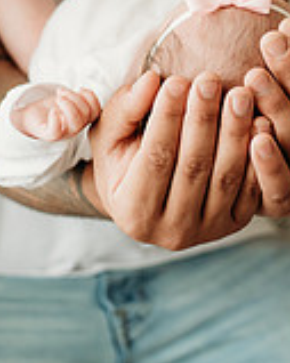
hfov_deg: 11.6
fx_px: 1428
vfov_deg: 13.9
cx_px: 185
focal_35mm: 133
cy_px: -114
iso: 800
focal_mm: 50
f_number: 2.8
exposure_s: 1/250
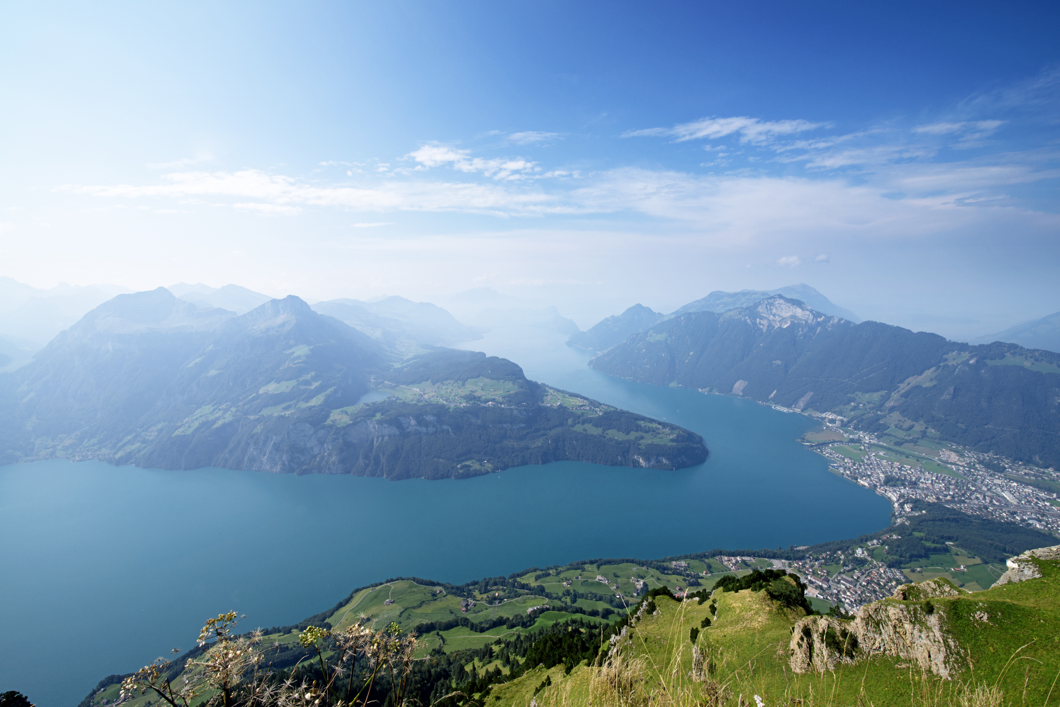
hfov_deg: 104.2
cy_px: 354
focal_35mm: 14
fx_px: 412
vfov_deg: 81.2
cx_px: 530
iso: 200
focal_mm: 14
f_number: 22
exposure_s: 1/125
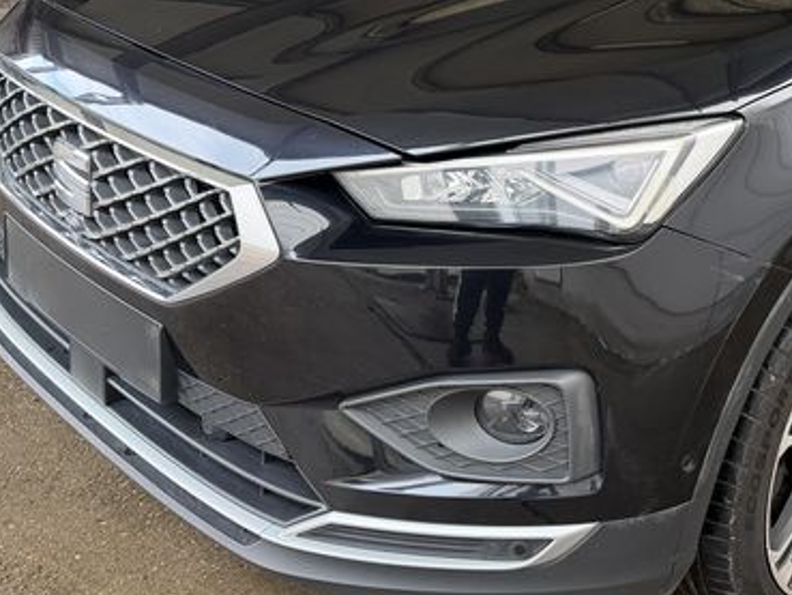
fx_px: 1190
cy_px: 58
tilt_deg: -13.1
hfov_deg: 35.2
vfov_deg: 27.1
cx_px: 676
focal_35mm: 52
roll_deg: -6.6
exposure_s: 1/121
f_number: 1.78
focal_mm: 6.76
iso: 160
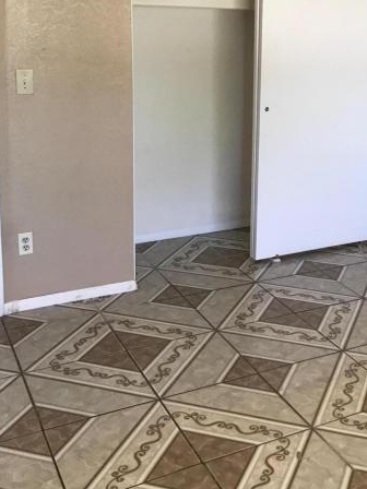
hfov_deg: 29.6
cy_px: 141
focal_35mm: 48
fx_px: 679
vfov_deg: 38.9
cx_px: 295
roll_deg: -2.0
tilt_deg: -10.0
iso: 25
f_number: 1.8
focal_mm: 3.99
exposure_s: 1/40
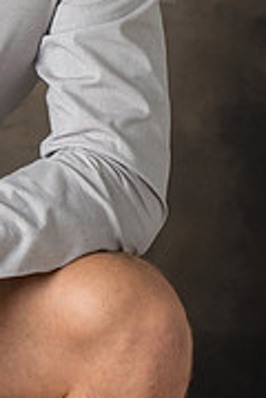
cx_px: -47
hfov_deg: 5.3
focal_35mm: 260
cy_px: -44
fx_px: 2881
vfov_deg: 7.9
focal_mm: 104
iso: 100
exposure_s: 1/200
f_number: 7.1
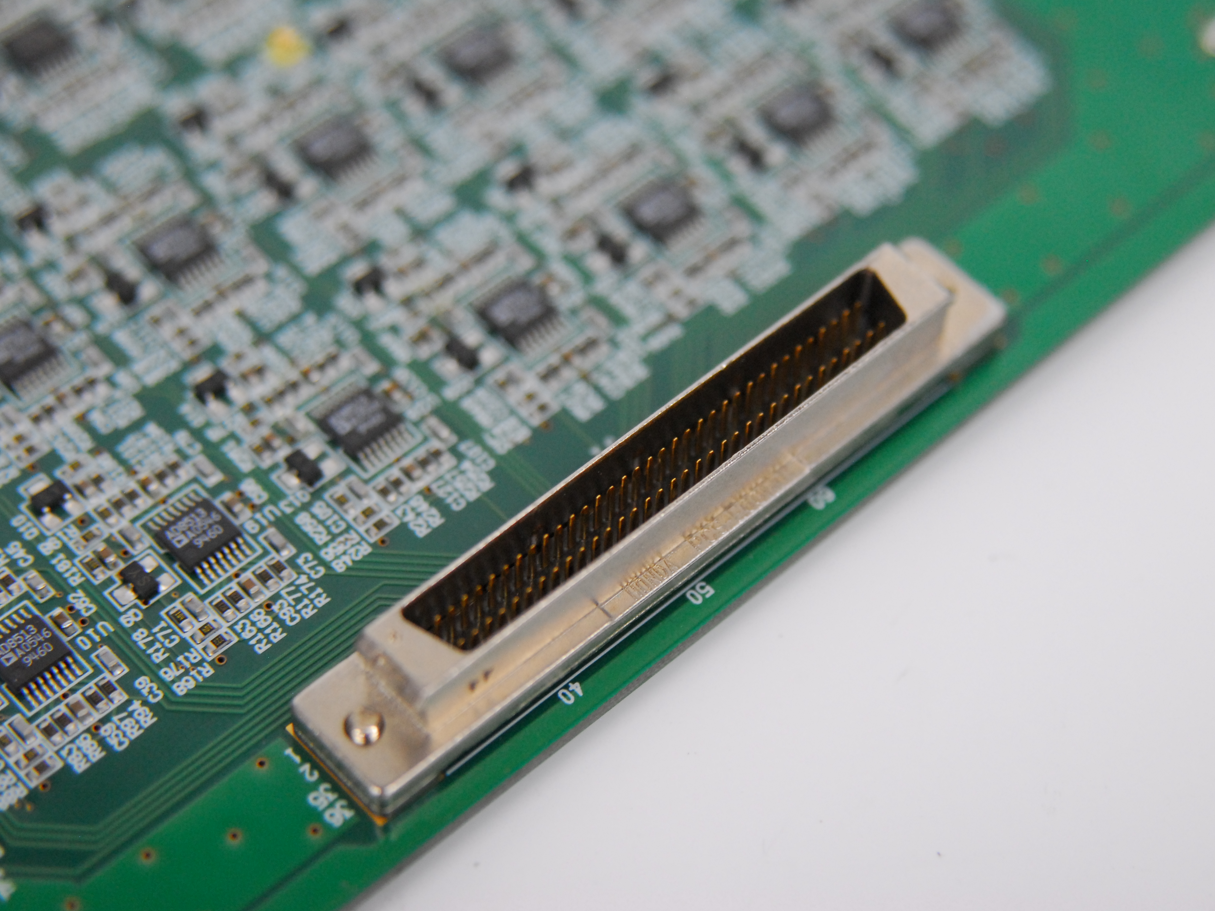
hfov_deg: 21.5
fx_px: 3194
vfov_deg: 16.2
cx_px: 663
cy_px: 456
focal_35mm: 91
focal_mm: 56
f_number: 3.8
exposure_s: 1/125
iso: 800
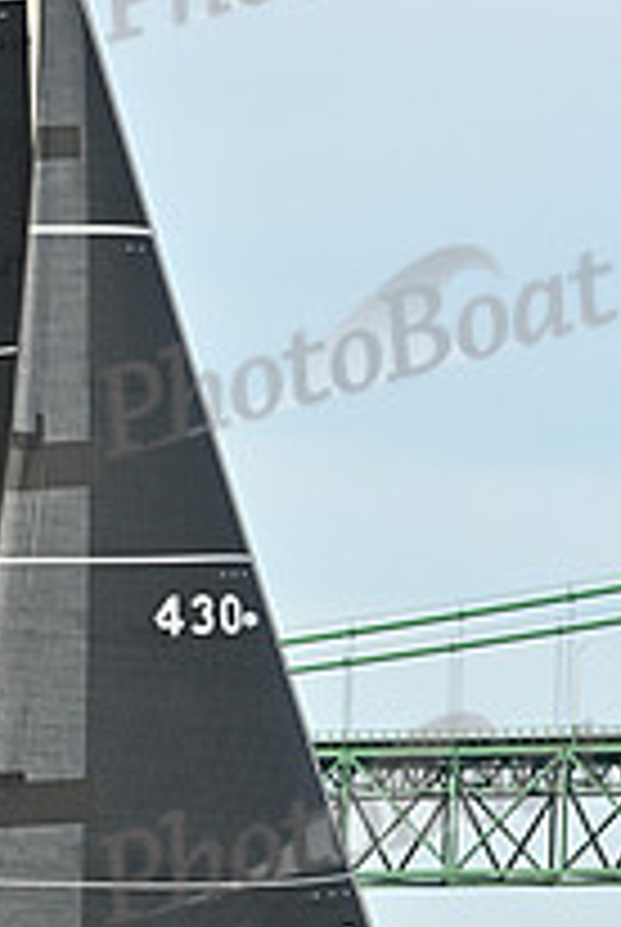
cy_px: 639
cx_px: -133
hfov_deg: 4.4
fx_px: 8123
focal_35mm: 315
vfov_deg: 6.5
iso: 320
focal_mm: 112
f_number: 5.6
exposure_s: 1/1000
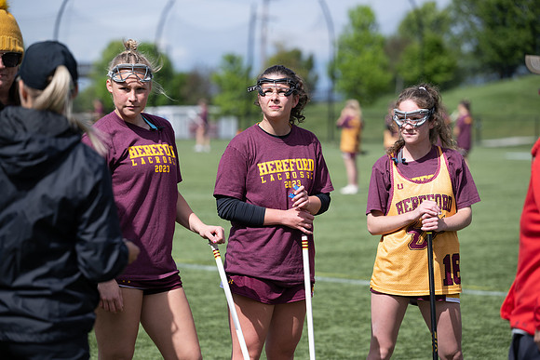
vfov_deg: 11.0
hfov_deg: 16.4
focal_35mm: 125
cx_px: 270
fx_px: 1875
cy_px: 180
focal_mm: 125
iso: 160
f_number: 3.5
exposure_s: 1/2000
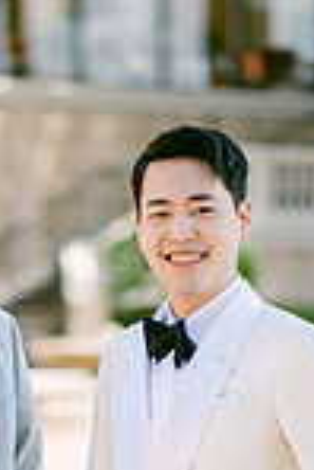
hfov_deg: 5.3
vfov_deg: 7.9
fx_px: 3367
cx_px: 67
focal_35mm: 258
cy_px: 651
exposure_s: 1/1600
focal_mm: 85
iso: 64
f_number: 1.8
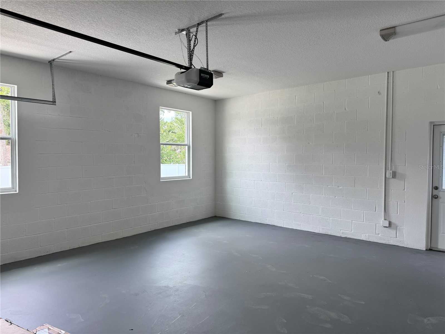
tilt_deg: -1.0
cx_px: 222
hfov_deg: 71.6
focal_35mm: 24
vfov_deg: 56.8
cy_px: 167
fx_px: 309
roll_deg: +0.6
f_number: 1.78
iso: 64
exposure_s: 1/141
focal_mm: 6.76
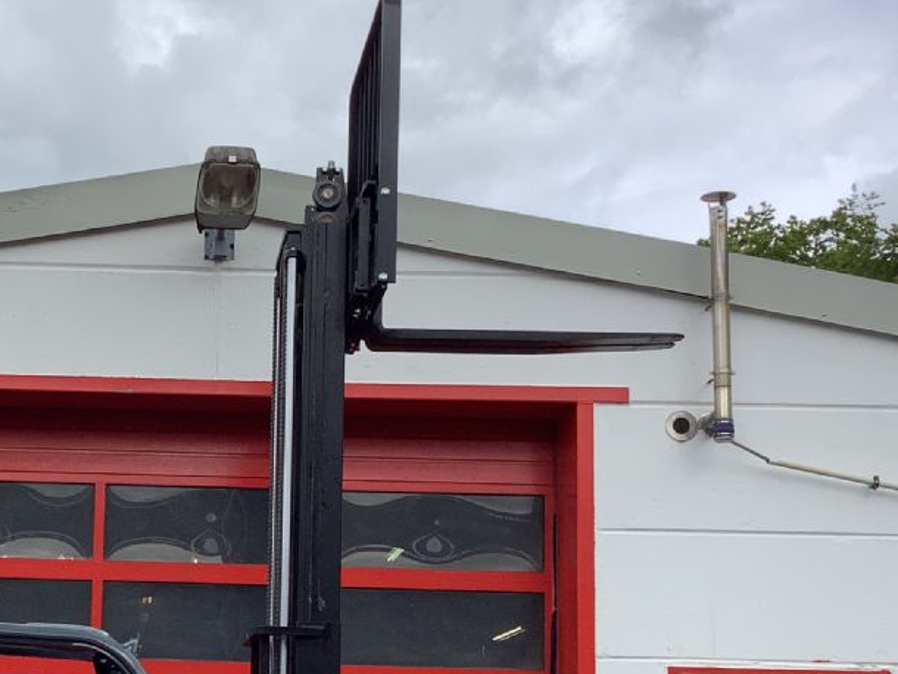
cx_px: 110
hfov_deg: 28.8
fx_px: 1687
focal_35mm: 65
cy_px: 595
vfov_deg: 22.1
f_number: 2.4
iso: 25
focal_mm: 3.3
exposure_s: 1/1006
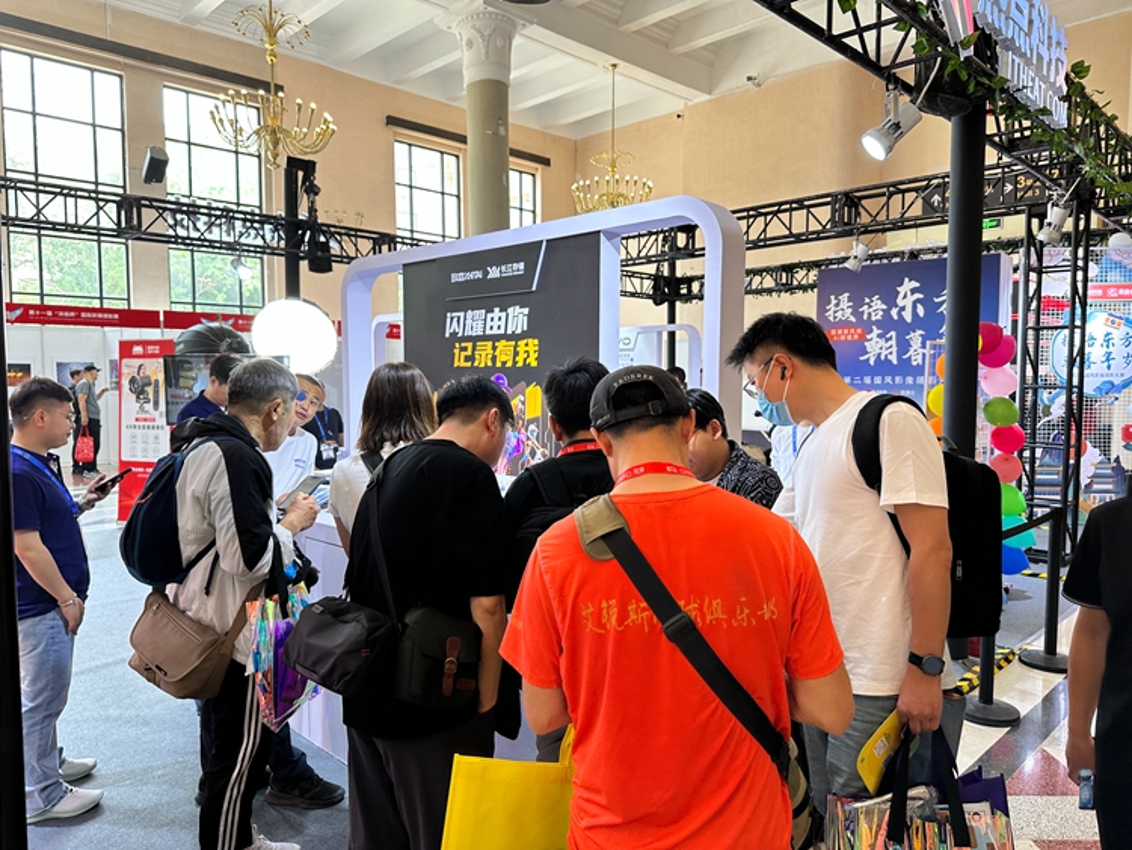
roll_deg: -0.1
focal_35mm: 24
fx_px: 785
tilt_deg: -4.4
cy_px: 425
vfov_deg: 56.8
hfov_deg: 71.6
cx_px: 566
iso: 100
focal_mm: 6.86
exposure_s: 1/100
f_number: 1.78
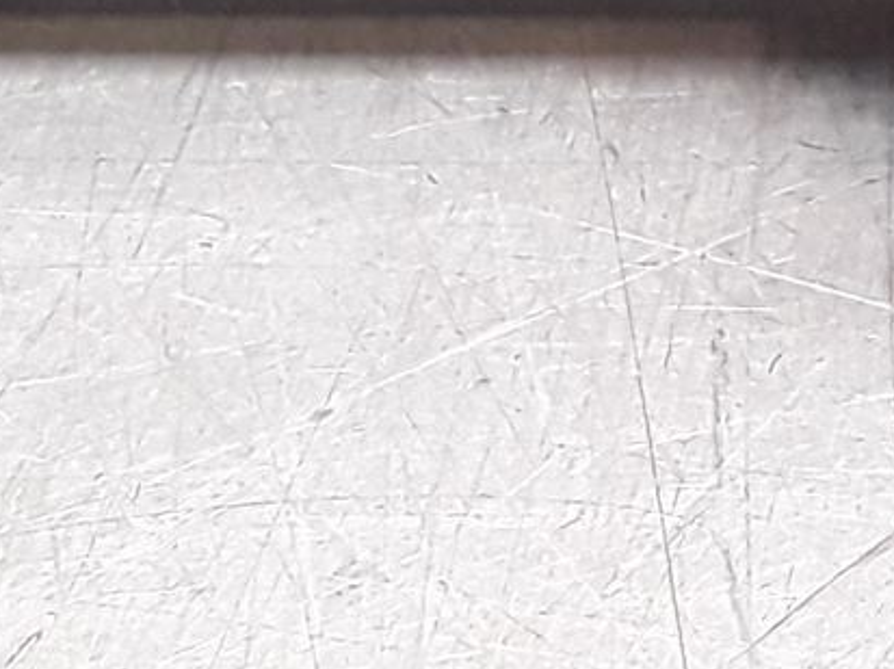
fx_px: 3587
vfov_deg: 10.3
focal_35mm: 139
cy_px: -353
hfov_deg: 13.3
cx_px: 1370
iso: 100
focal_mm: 2.91
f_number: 1.9
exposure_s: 1/50
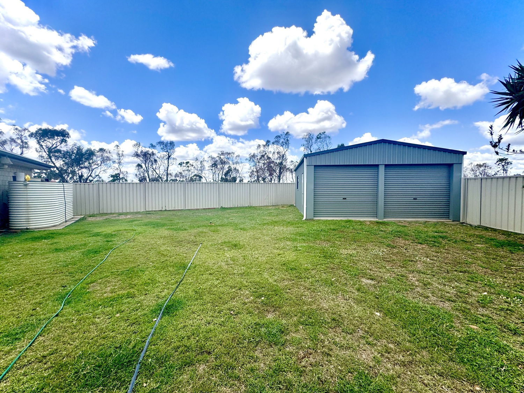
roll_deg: +0.2
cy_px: 196
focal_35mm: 14
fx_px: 212
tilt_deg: -1.0
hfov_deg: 102.1
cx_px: 262
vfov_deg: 85.7
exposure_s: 1/1709
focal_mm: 2.22
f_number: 2.2
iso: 50
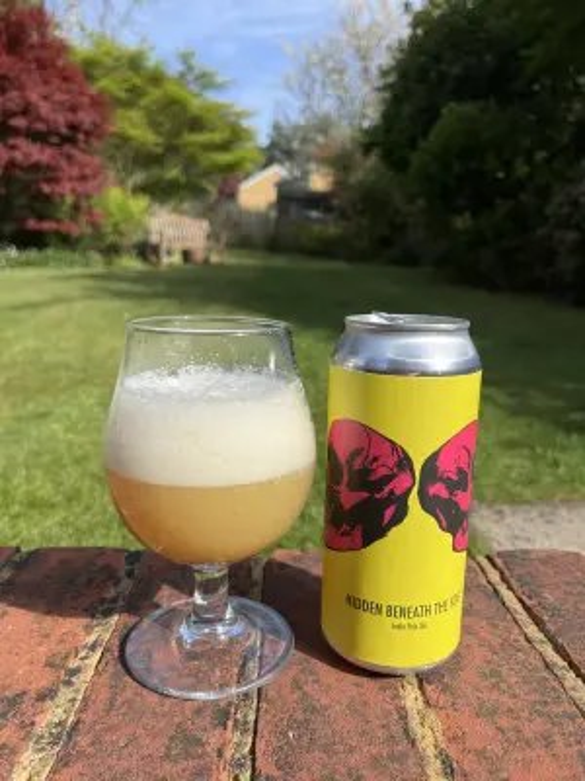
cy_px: 390
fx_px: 586
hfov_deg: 53.1
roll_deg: -0.5
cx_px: 292
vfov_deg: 67.3
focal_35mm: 26
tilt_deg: -11.5
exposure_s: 1/1923
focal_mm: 5.1
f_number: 1.6
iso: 50
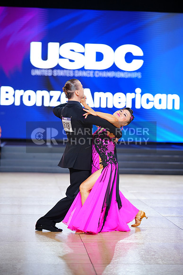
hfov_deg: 14.0
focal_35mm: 98
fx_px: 747
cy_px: 138
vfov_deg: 20.8
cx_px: 92
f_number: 2
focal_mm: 98
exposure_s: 1/400
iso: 320
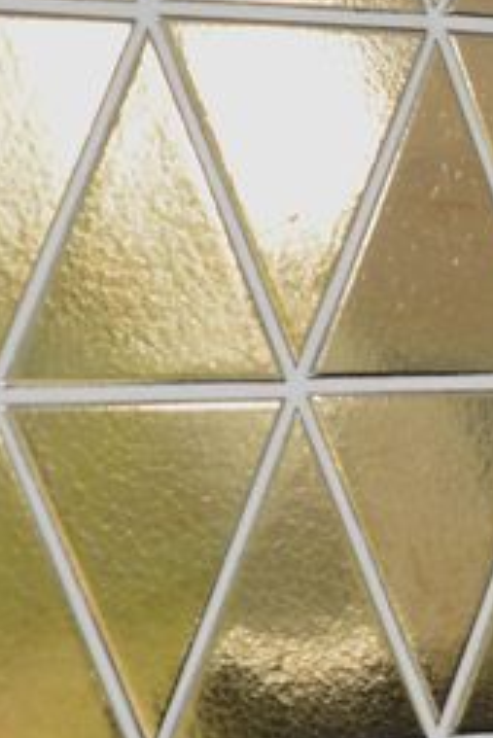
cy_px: 414
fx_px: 6072
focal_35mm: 296
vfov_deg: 7.0
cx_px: 1335
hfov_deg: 4.5
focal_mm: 50
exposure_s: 1/20
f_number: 8
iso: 100
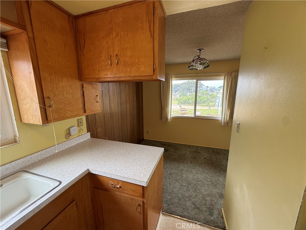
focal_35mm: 14
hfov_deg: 102.1
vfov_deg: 85.7
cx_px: 153
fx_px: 124
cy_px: 115
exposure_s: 1/99
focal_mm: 2.22
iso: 80
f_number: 2.2
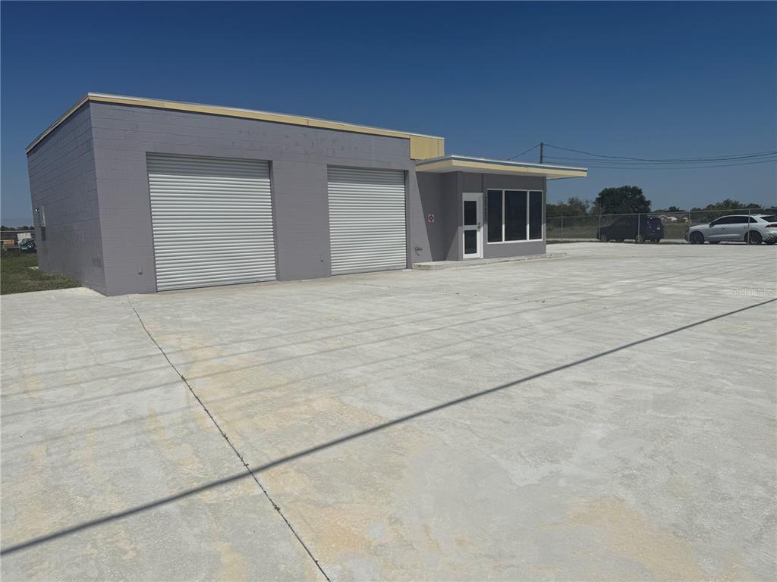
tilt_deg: -4.9
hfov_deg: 71.6
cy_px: 291
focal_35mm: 24
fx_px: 539
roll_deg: +1.7
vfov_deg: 56.8
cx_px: 388
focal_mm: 6.76
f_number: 1.78
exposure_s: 1/14286
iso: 50
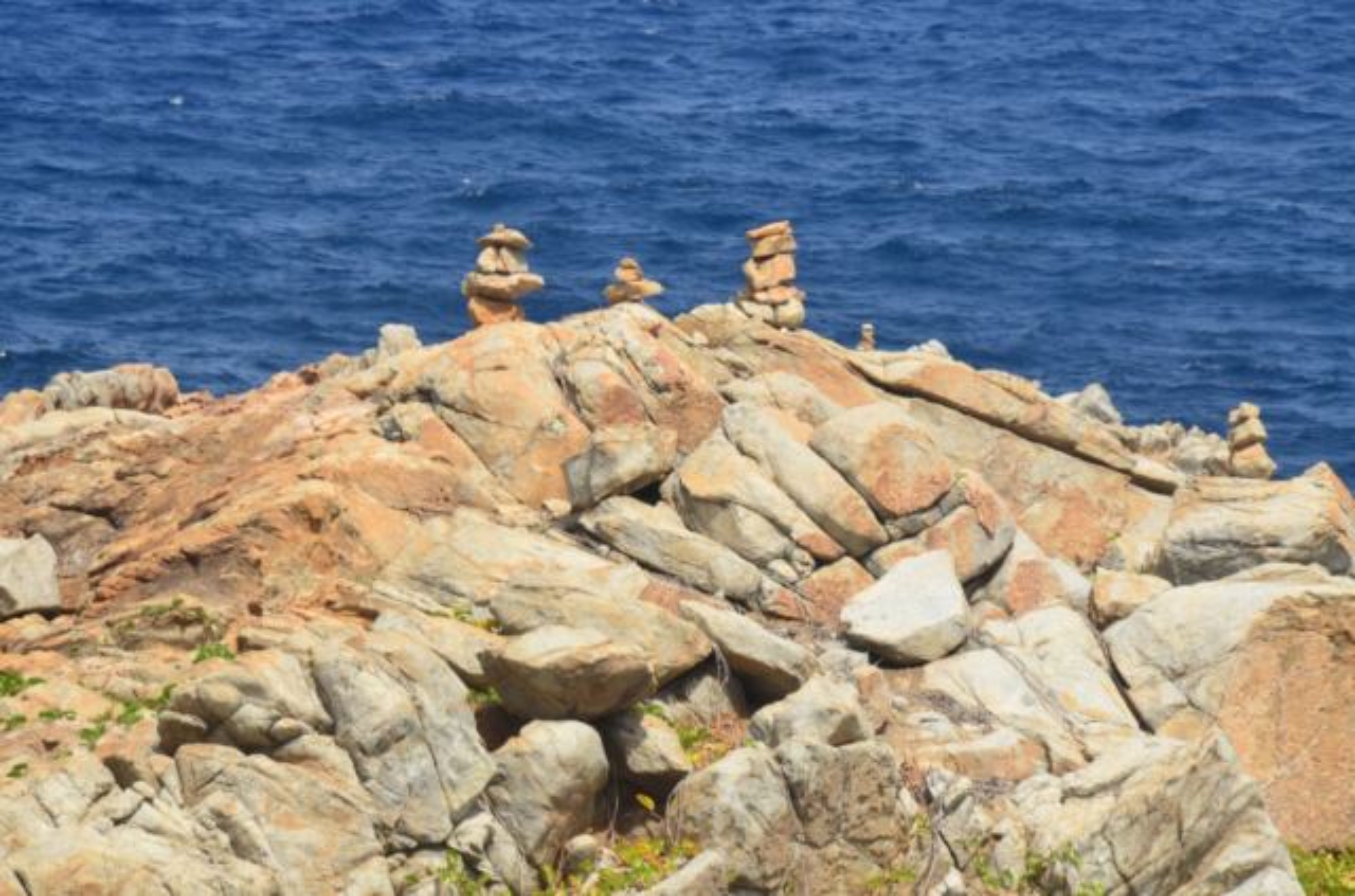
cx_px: 678
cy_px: 448
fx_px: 11261
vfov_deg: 4.6
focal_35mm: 300
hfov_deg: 6.9
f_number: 22
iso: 200
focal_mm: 200
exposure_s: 1/80
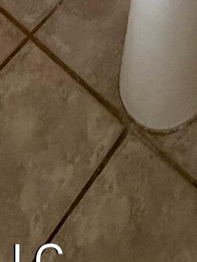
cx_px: 185
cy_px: -437
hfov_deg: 17.7
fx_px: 622
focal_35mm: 82
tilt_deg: -16.8
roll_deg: +2.2
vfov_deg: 13.2
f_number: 2.2
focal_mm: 2.22
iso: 200
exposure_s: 1/120
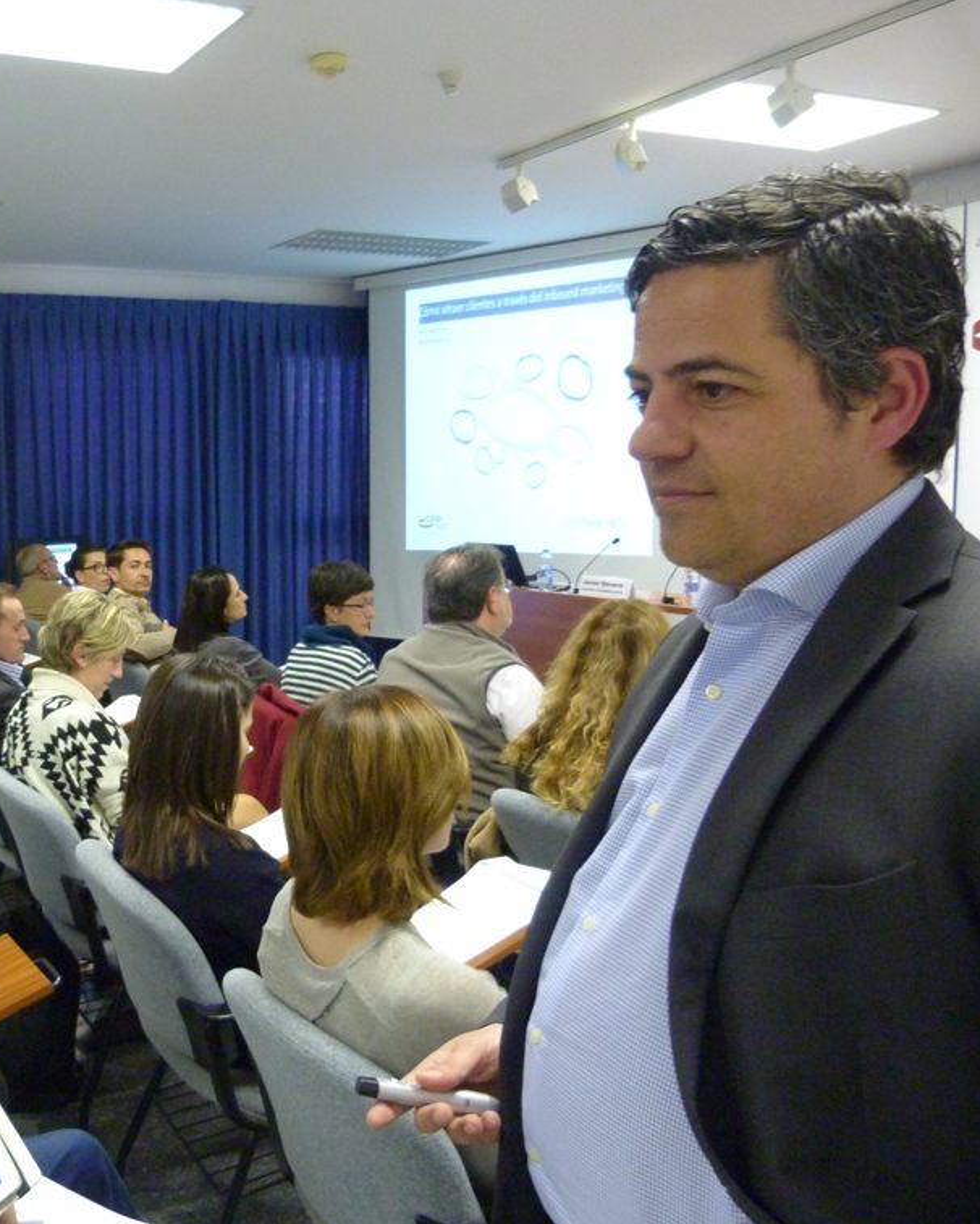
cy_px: 618
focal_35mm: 33
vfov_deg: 54.2
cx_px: 155
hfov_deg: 42.0
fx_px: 1196
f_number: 2.8
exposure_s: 1/15
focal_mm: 4.5
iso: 400
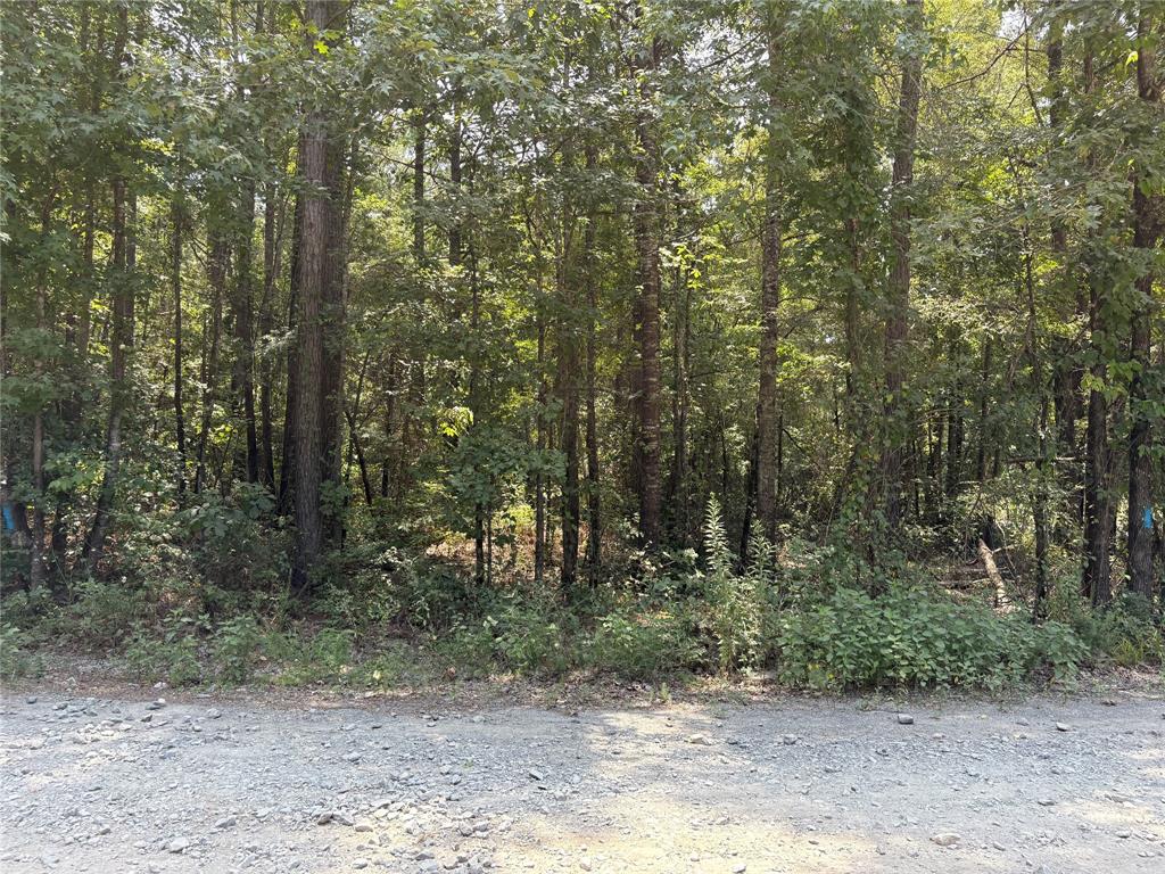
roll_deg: +0.7
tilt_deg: +3.2
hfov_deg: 67.3
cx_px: 582
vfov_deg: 53.1
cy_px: 437
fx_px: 875
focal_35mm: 26
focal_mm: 5.96
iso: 64
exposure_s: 1/465
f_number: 1.6
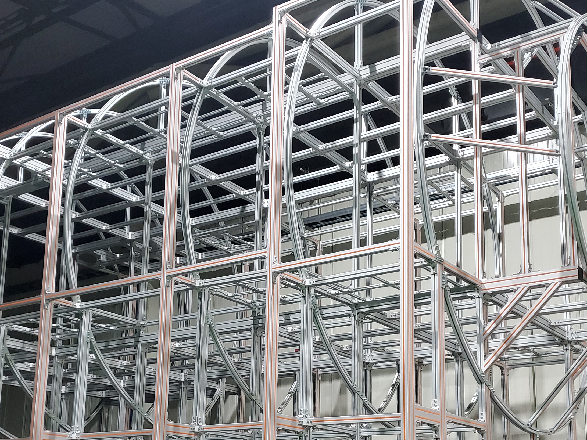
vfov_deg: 29.6
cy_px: 345
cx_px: 283
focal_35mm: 48
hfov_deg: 39.7
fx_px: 814
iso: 320
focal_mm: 4.3
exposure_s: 1/40
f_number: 1.5
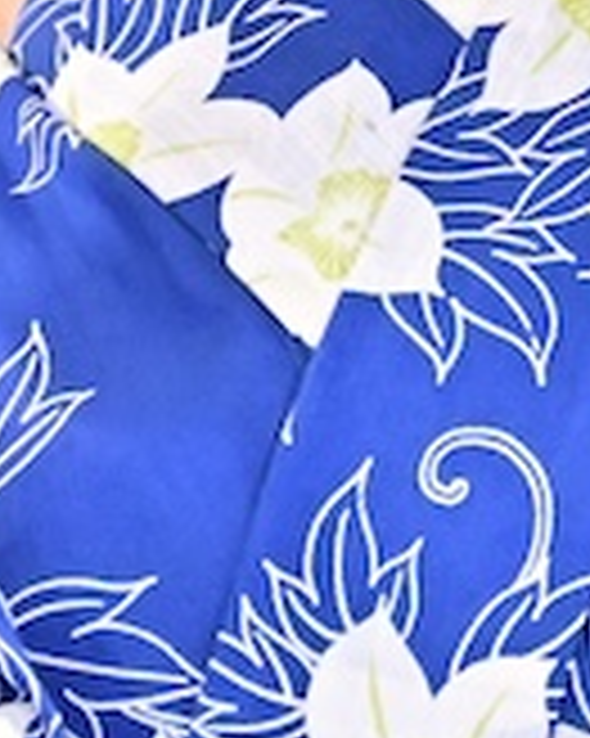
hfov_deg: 1.2
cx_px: 622
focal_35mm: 1288
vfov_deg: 1.5
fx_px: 28140
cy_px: -158
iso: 4000
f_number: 6.3
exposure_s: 1/125
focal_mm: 150
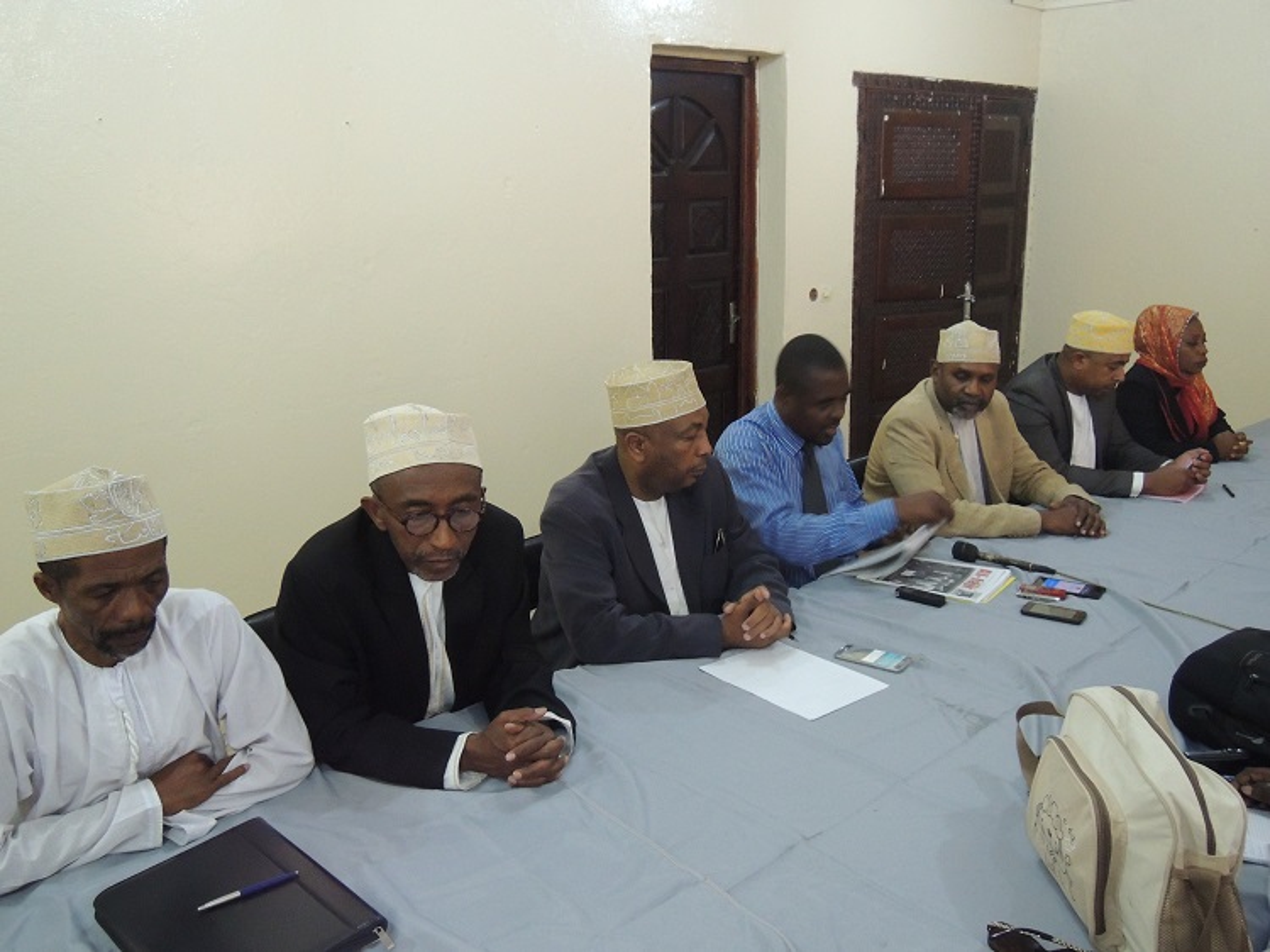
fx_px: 1137
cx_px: 635
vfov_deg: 45.4
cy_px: 476
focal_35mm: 31
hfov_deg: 58.4
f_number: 2.6
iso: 800
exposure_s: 1/8
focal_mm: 5.5
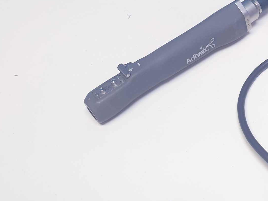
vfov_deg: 23.2
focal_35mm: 63
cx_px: 270
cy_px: 119
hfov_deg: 28.7
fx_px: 488
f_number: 2.4
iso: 125
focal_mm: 4.3
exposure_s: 1/50
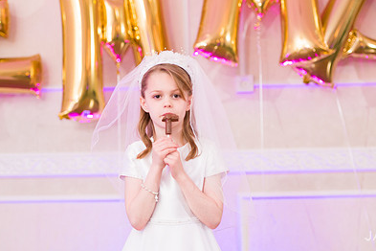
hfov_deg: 17.3
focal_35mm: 118
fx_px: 1232
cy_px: 77
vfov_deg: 11.6
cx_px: 179
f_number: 3.2
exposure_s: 1/200
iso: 1600
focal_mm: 80
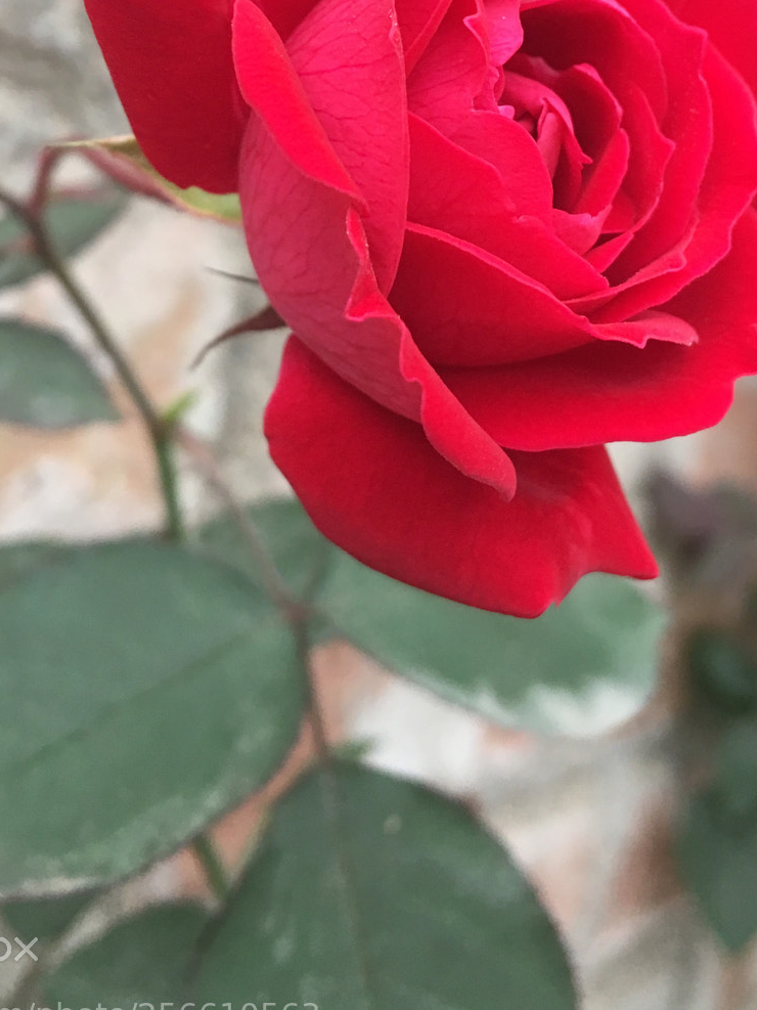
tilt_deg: +2.9
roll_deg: -7.3
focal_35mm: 47
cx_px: 398
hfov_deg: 30.9
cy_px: 276
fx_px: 1371
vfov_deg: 39.5
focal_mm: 4.15
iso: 50
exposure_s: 1/33
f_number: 2.2
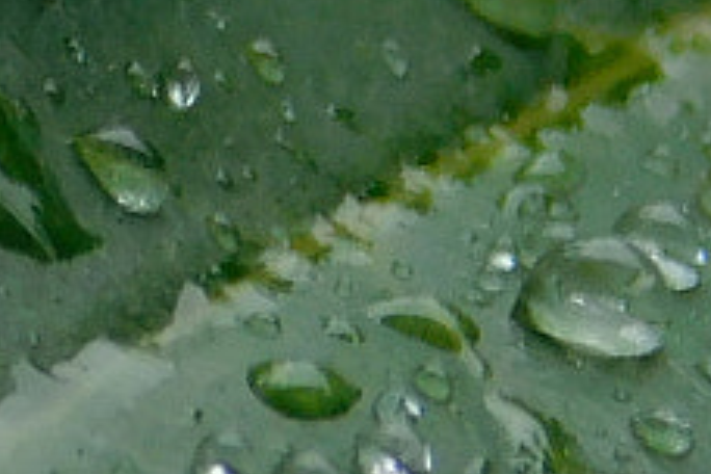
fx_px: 33513
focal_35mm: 1697
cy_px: 499
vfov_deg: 0.8
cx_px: 265
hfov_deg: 1.2
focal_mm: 41.3
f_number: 5.6
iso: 125
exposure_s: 1/25
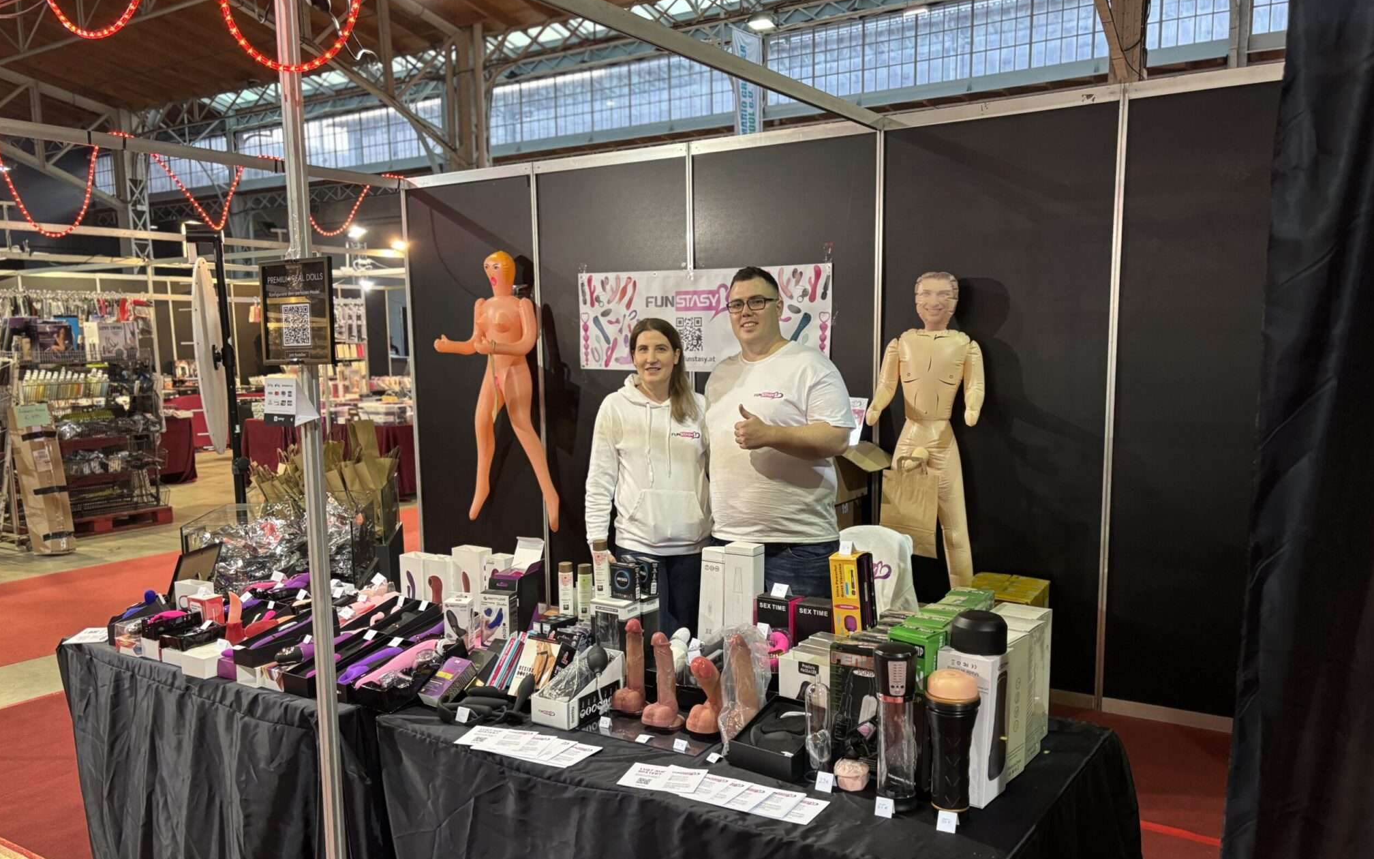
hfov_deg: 66.5
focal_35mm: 28
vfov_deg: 44.5
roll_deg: +1.3
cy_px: 481
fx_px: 1048
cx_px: 694
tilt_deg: -8.8
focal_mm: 5.96
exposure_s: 1/50
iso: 200
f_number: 1.6
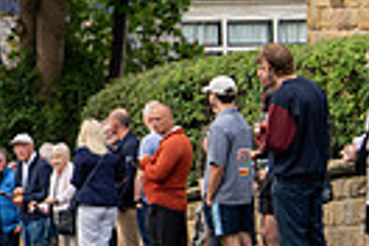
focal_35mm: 246
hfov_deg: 7.9
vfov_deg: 5.5
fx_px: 2521
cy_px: -144
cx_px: -411
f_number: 4
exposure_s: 1/500
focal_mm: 56
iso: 500
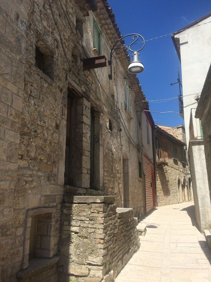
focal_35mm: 29
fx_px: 236
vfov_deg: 61.7
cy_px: 141
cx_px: 106
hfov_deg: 48.2
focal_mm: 4.15
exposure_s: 1/2283
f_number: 2.2
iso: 32
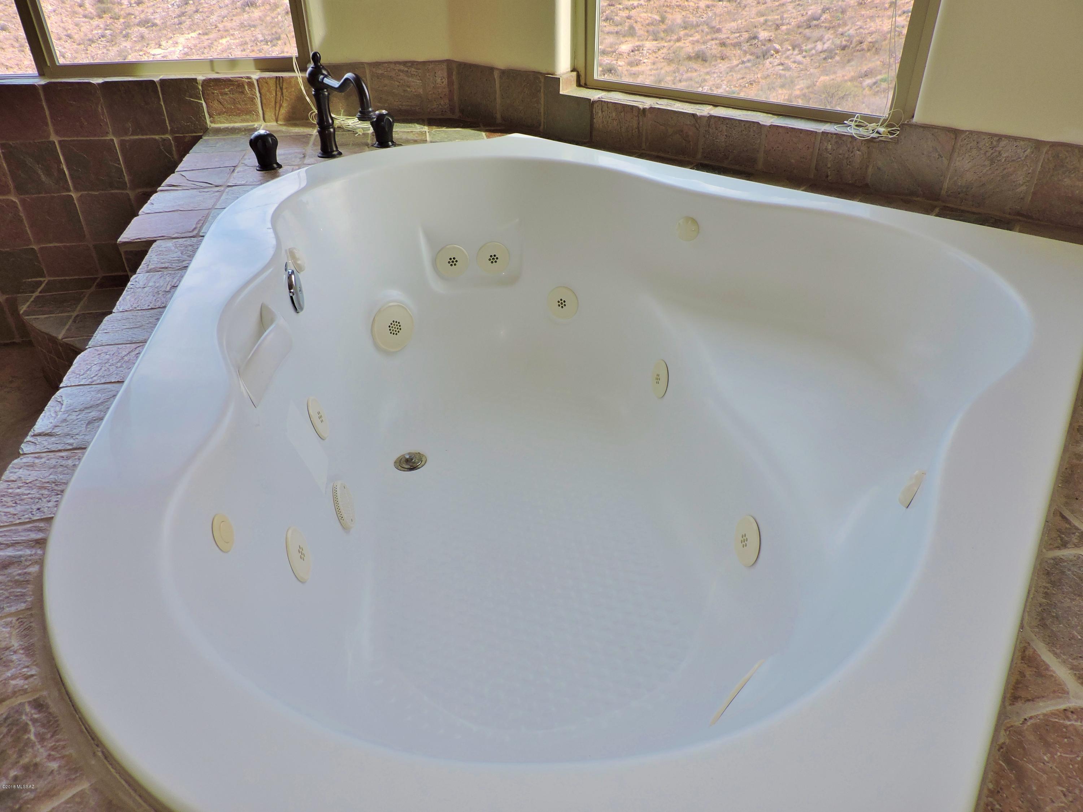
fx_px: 751
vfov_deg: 56.8
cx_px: 542
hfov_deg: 71.6
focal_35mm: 24
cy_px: 406
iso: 100
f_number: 3
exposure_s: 1/200
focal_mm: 4.3
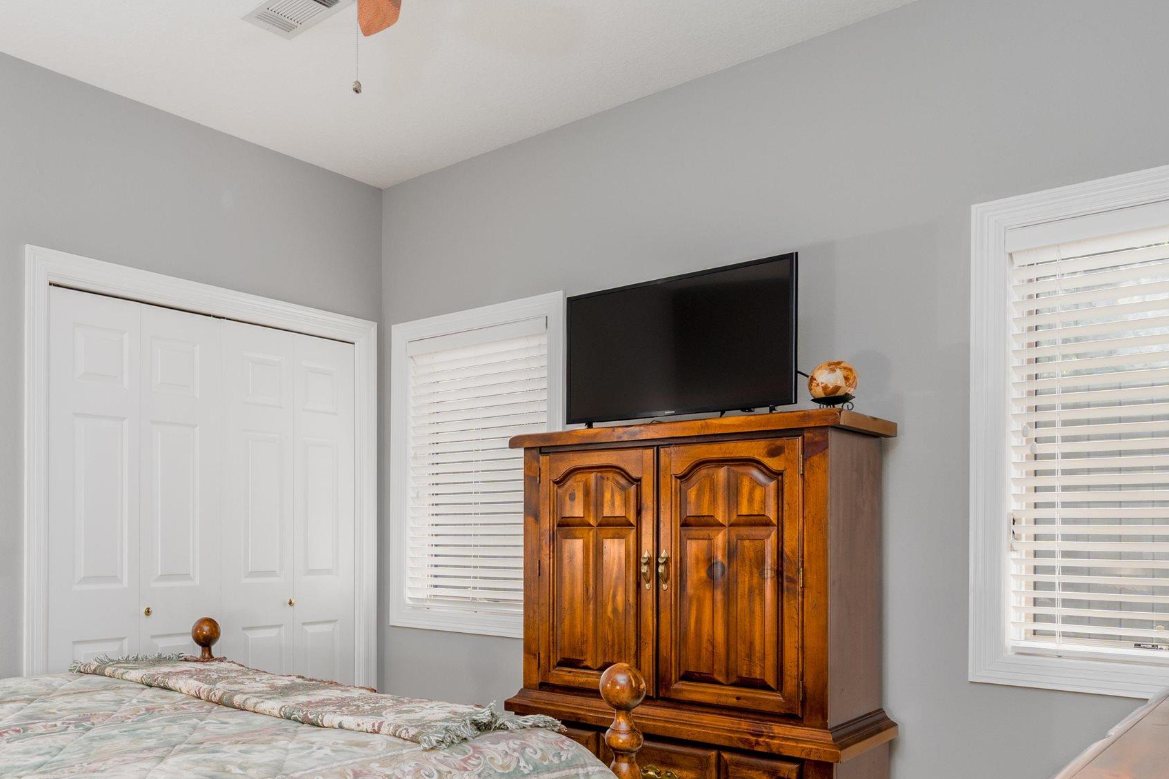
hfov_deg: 60.5
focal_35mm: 29
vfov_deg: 44.3
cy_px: 525
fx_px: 942
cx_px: 304
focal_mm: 16
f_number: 9
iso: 800
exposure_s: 1/13
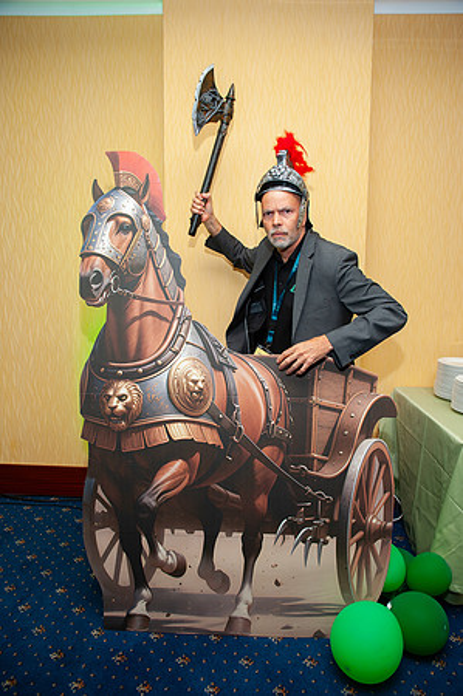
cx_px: 232
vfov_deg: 73.8
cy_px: 348
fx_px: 464
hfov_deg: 53.0
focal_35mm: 24
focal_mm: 24
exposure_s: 1/160
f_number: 5
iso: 640
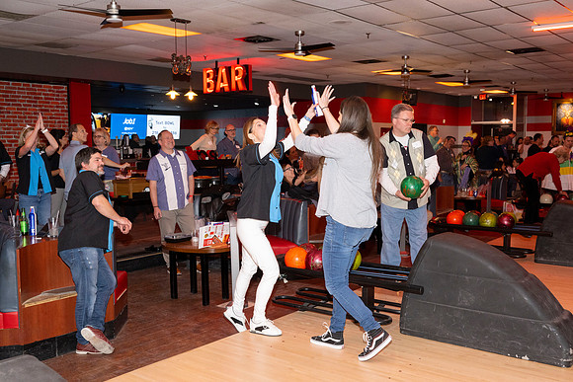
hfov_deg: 51.9
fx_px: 589
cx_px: 286
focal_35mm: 37
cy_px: 191
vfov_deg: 36.0
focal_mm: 37
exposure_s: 1/100
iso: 2000
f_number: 5.6
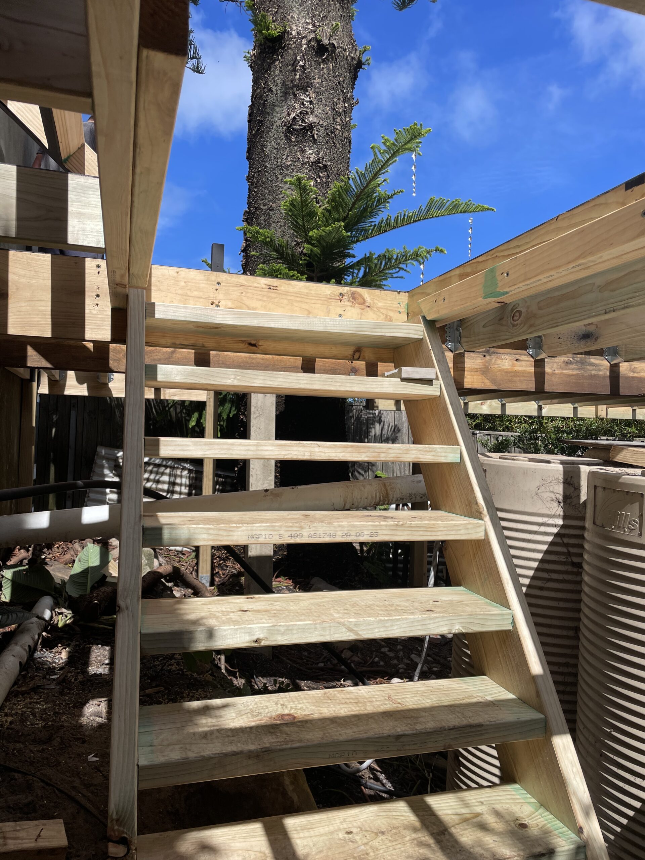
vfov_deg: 67.3
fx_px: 646
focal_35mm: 26
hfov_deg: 53.1
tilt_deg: +1.1
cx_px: 322
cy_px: 430
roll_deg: -1.7
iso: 32
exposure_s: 1/4292
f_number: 1.6
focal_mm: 4.2
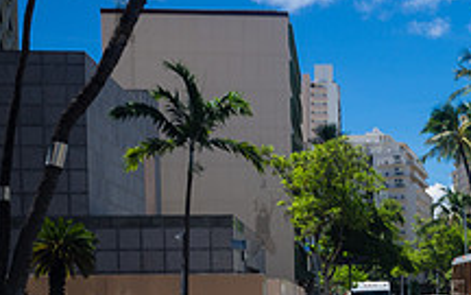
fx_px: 1232
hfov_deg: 20.4
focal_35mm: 96
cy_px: 322
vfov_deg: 13.4
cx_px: 543
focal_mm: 35
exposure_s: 1/80
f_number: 10
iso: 100
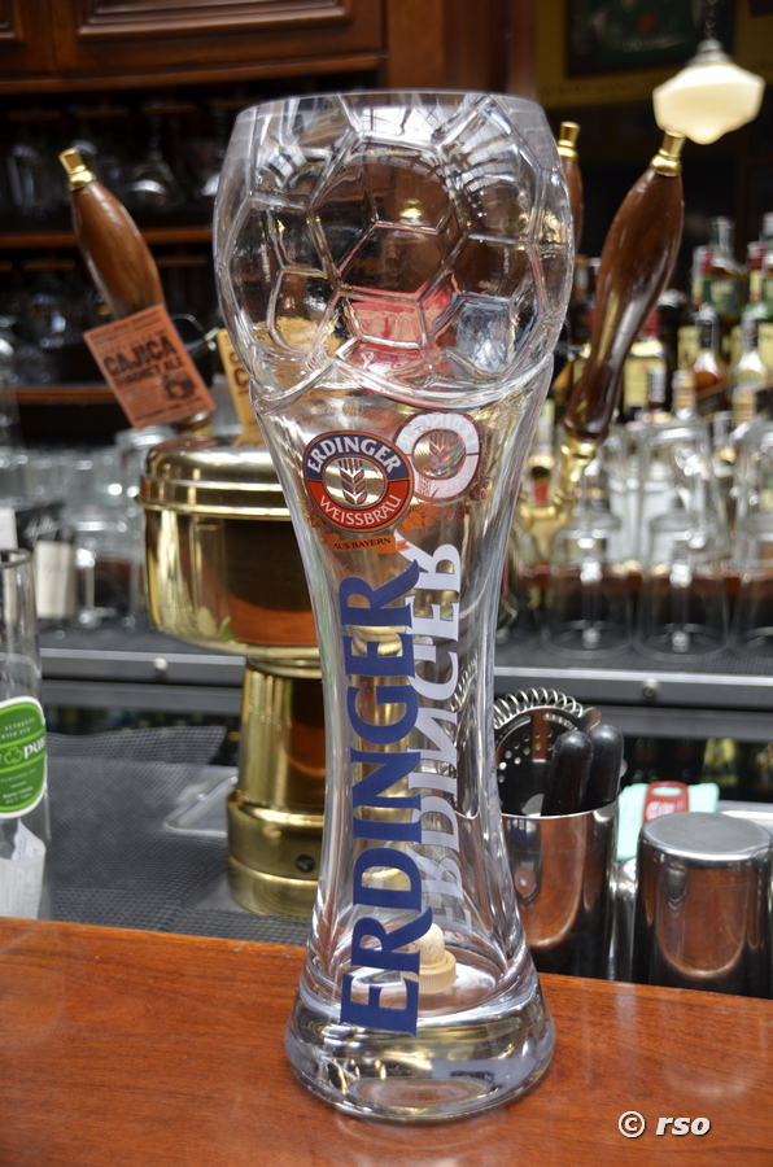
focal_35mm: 48
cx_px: 386
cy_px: 584
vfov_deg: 41.2
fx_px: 1553
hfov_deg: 27.9
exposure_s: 1/125
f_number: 5.6
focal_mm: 32
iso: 400
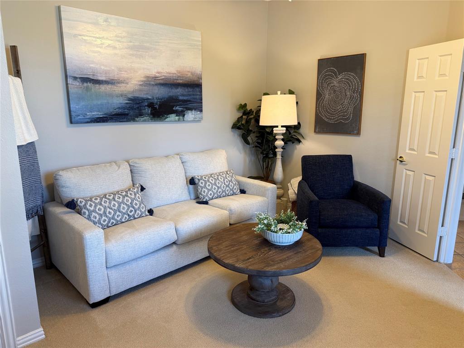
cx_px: 232
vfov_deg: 56.8
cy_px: 174
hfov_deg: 71.6
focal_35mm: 24
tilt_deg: -10.7
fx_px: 322
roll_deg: -0.4
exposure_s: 1/60
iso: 125
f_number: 1.78
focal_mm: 6.76
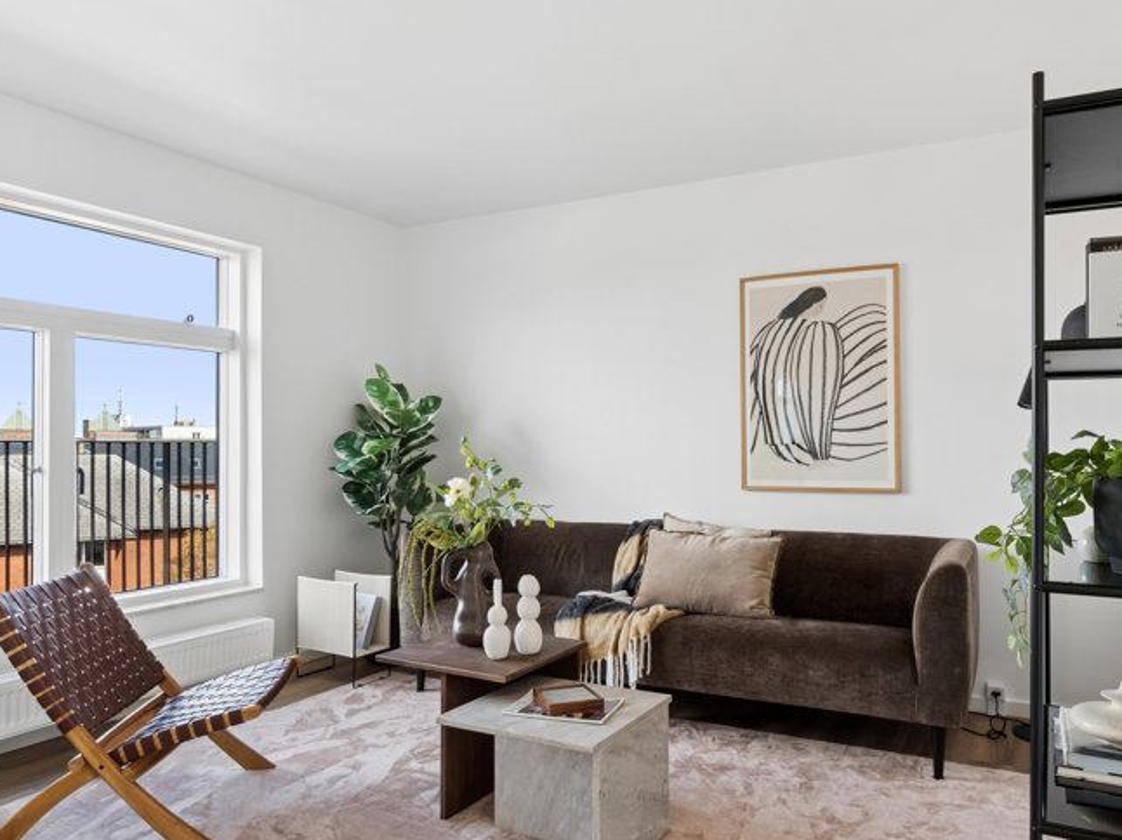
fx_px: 810
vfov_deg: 54.8
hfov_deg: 69.3
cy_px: 445
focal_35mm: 25
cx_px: 599
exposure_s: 1/40
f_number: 8
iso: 200
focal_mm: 14
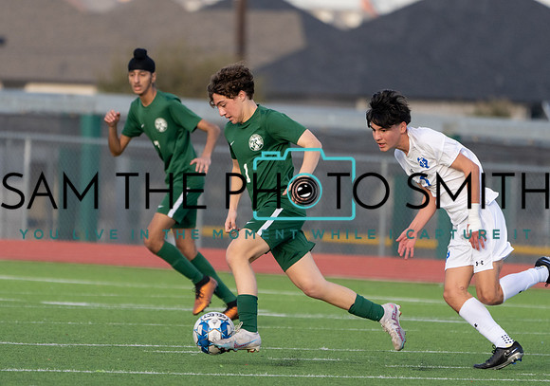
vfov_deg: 2.2
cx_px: 269
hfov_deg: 3.2
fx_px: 10000
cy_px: 215
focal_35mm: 644
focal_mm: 400
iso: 800
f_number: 5.6
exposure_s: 1/1250
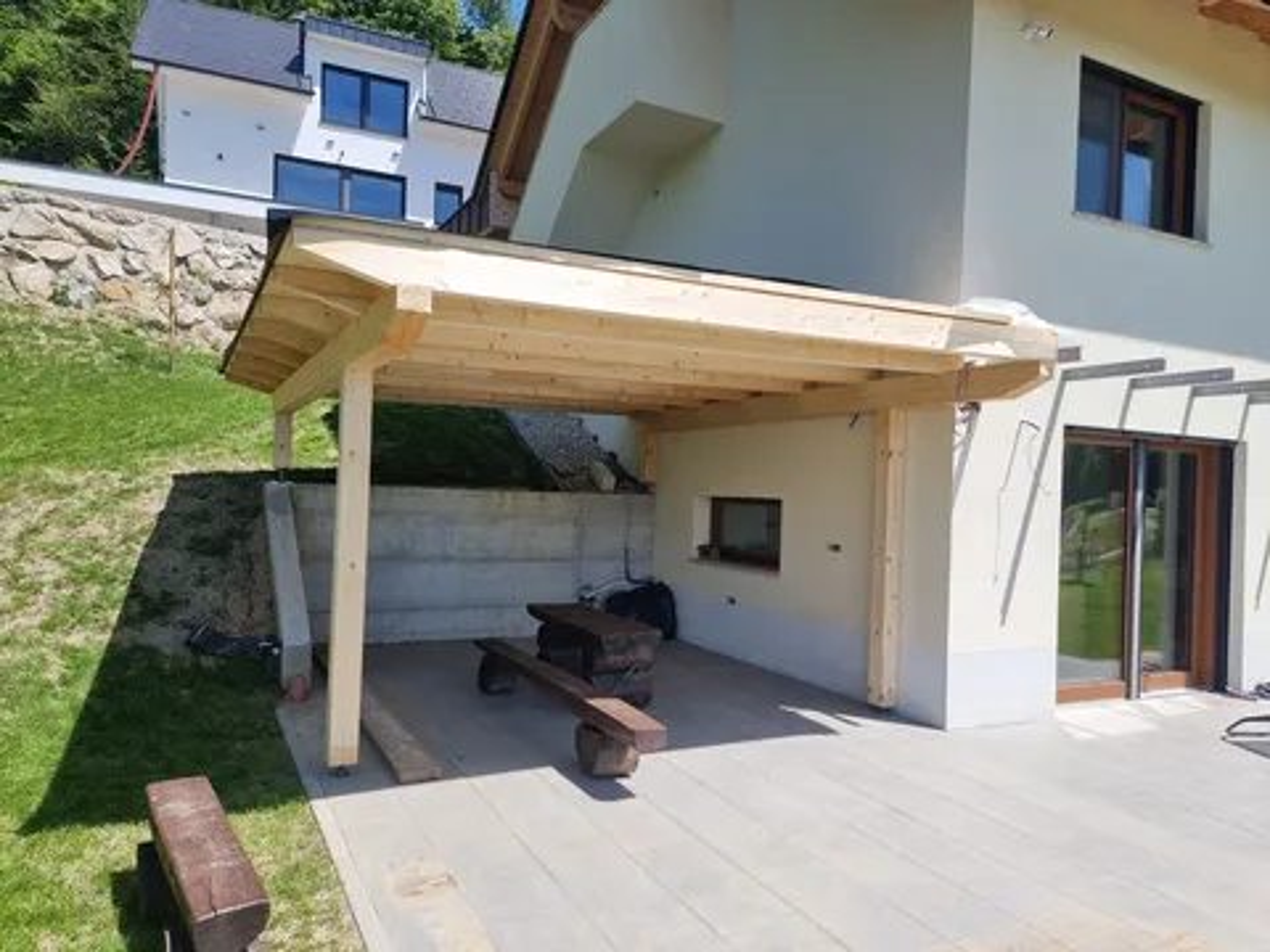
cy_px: 476
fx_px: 881
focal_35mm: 24
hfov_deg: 71.6
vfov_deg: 56.8
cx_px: 635
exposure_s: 1/838
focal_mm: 6.7
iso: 50
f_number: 1.8
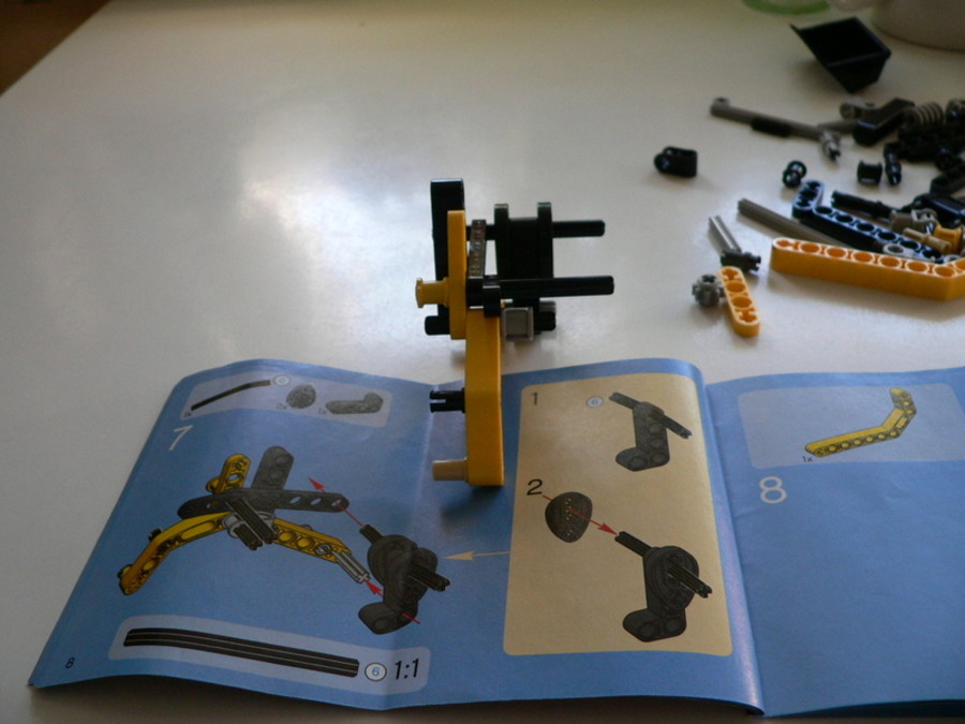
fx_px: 1004
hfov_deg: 51.4
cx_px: 482
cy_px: 362
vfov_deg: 39.7
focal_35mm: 36
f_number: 2.8
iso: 200
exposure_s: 1/80
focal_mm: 6
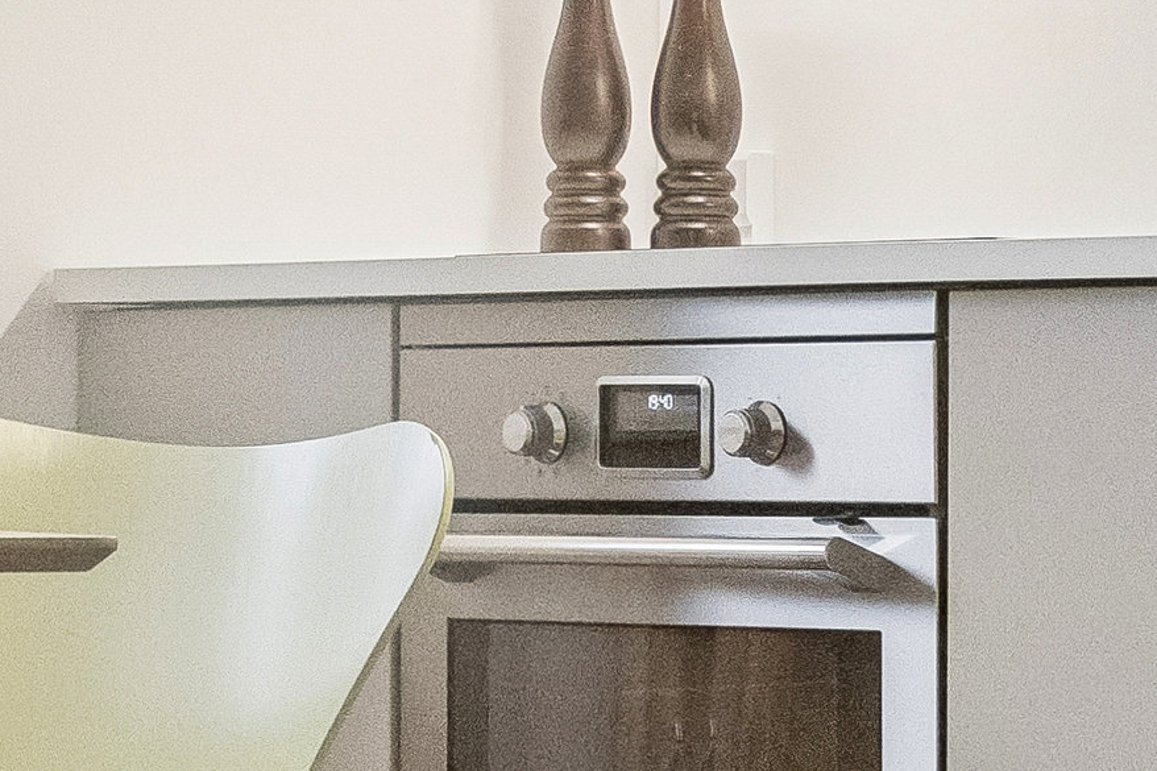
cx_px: 1638
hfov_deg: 12.1
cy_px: 225
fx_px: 5269
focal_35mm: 164
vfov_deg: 8.4
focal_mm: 32
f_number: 8
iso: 800
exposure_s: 1/50
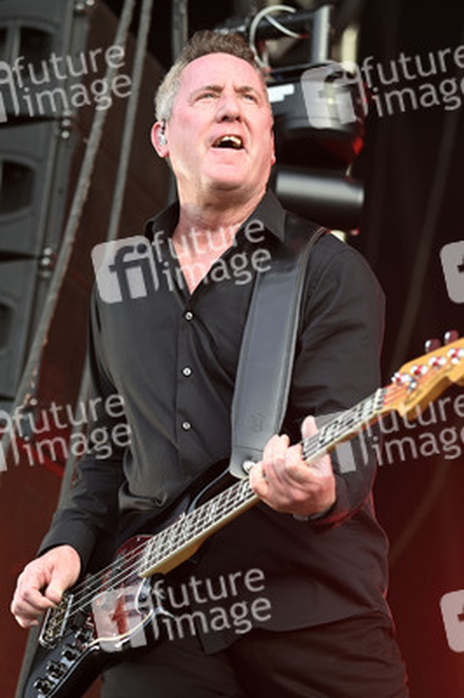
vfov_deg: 19.5
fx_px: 2033
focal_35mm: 105
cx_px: 232
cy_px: 349
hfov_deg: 13.0
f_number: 3.2
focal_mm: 105
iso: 320
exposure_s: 1/400
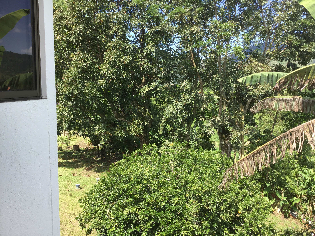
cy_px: 118
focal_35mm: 31
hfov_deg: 58.4
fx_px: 282
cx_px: 158
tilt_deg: -6.9
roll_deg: -0.1
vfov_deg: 45.4
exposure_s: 1/405
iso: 25
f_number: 2.4
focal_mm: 3.3
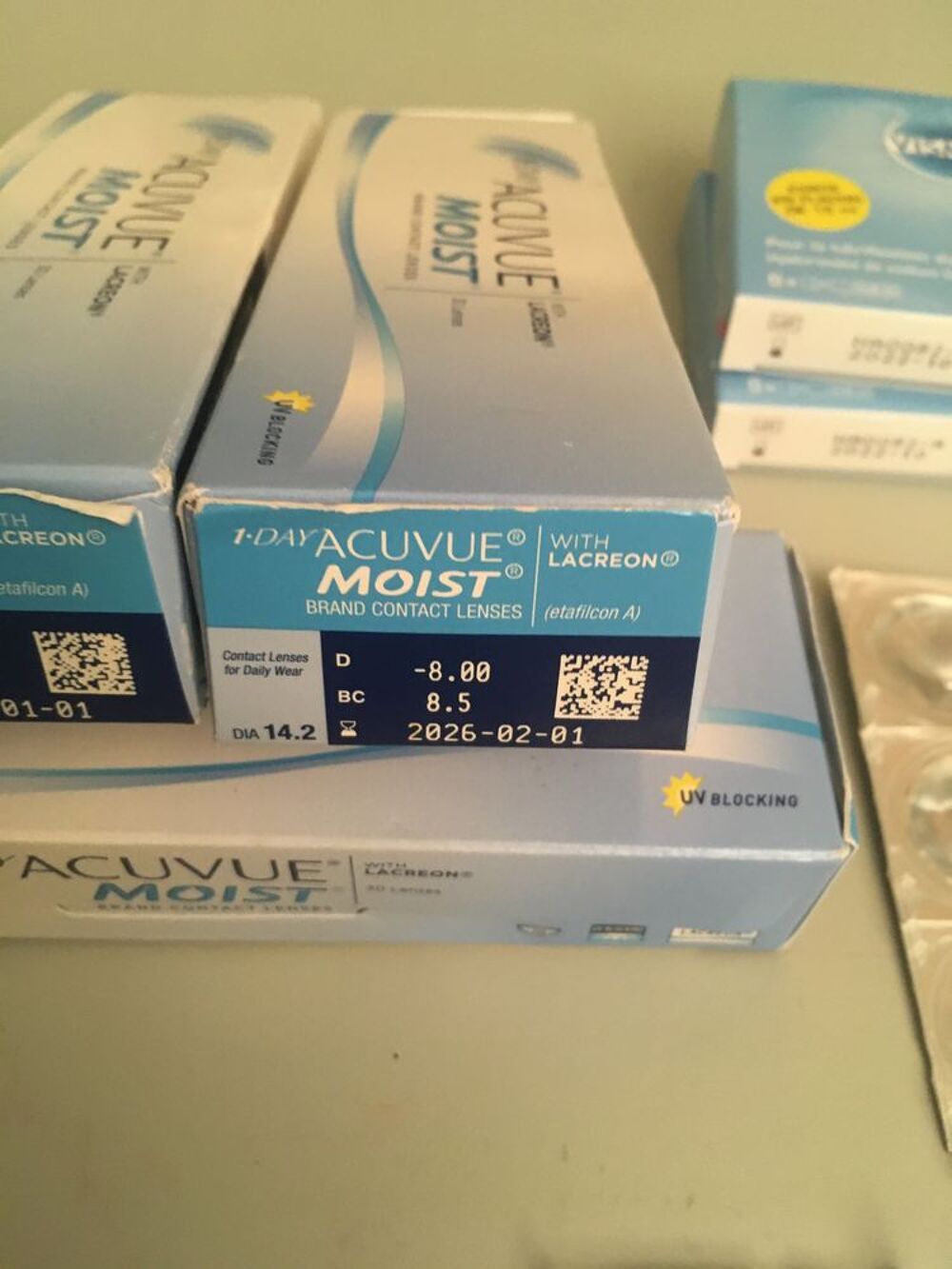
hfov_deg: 48.2
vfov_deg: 61.7
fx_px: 1063
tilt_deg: -54.9
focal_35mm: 29
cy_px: 634
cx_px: 476
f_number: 2.2
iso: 200
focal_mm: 4.15
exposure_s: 1/17
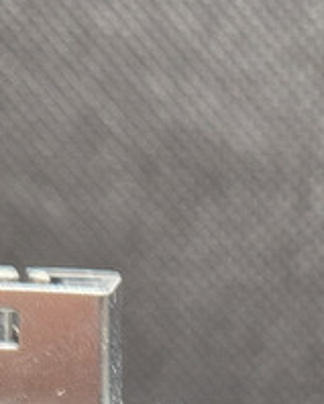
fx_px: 1387
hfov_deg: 12.9
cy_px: 675
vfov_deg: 14.9
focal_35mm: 116
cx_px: 406
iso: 320
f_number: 1.8
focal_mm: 5.4
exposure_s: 1/100
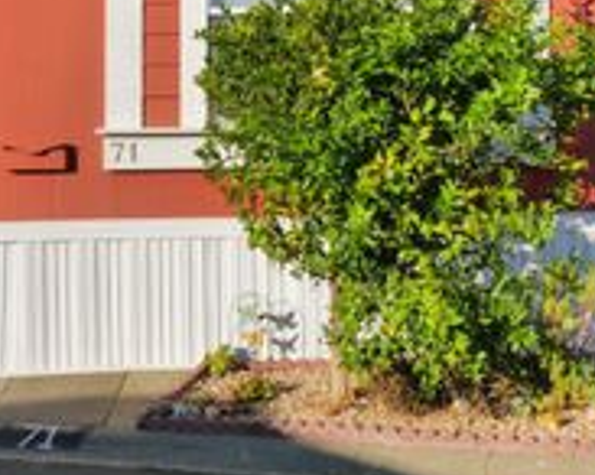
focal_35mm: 64
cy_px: 89
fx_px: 1126
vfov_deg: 23.4
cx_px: 413
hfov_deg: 29.3
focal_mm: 12
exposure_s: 1/200
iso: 100
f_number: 10
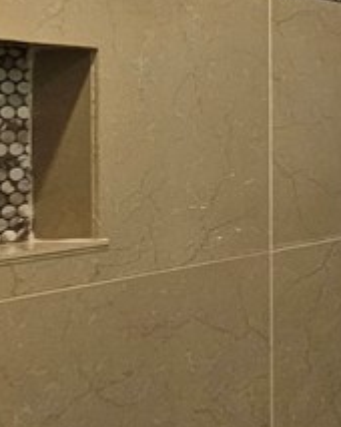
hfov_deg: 12.0
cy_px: 116
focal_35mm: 61
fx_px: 771
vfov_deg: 30.6
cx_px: 989
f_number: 2.2
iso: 160
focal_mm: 2.2
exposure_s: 1/60
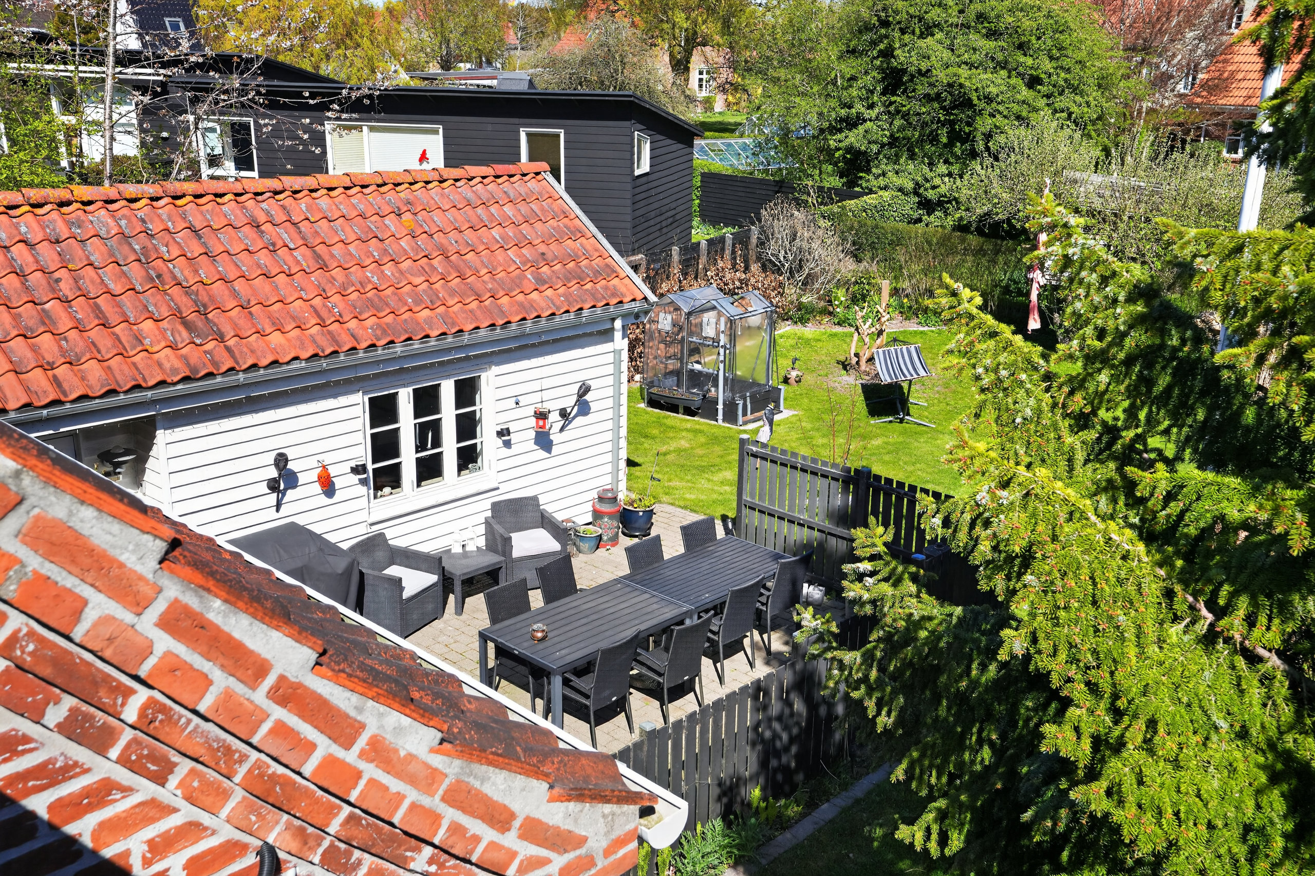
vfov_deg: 37.8
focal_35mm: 35
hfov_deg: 54.4
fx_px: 1278
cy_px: 438
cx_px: 658
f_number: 8
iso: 400
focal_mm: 35
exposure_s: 1/400
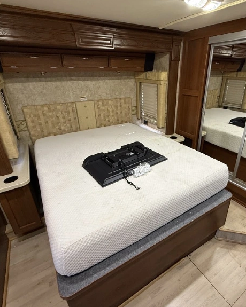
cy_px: 148
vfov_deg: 83.3
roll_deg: +1.2
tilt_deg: -22.6
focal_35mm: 19
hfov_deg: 70.2
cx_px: 147
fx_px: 173
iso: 200
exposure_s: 1/60
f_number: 2.2
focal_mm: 2.22
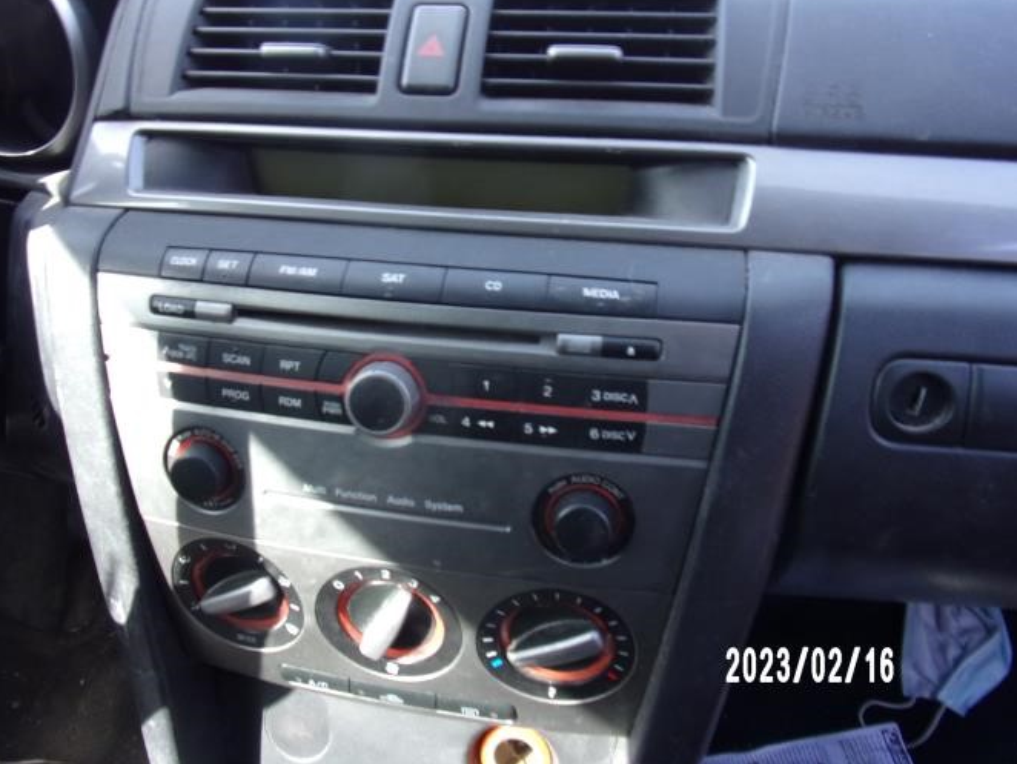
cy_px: 306
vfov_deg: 48.0
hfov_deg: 61.5
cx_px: 461
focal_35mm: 29
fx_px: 852
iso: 83
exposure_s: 1/34
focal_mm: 4.3
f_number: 3.3
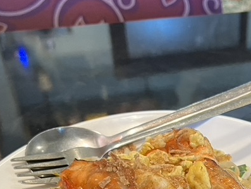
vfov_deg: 20.6
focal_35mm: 67
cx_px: 224
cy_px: 223
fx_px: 486
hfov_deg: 27.9
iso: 160
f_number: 1.6
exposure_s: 1/60
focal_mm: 5.1
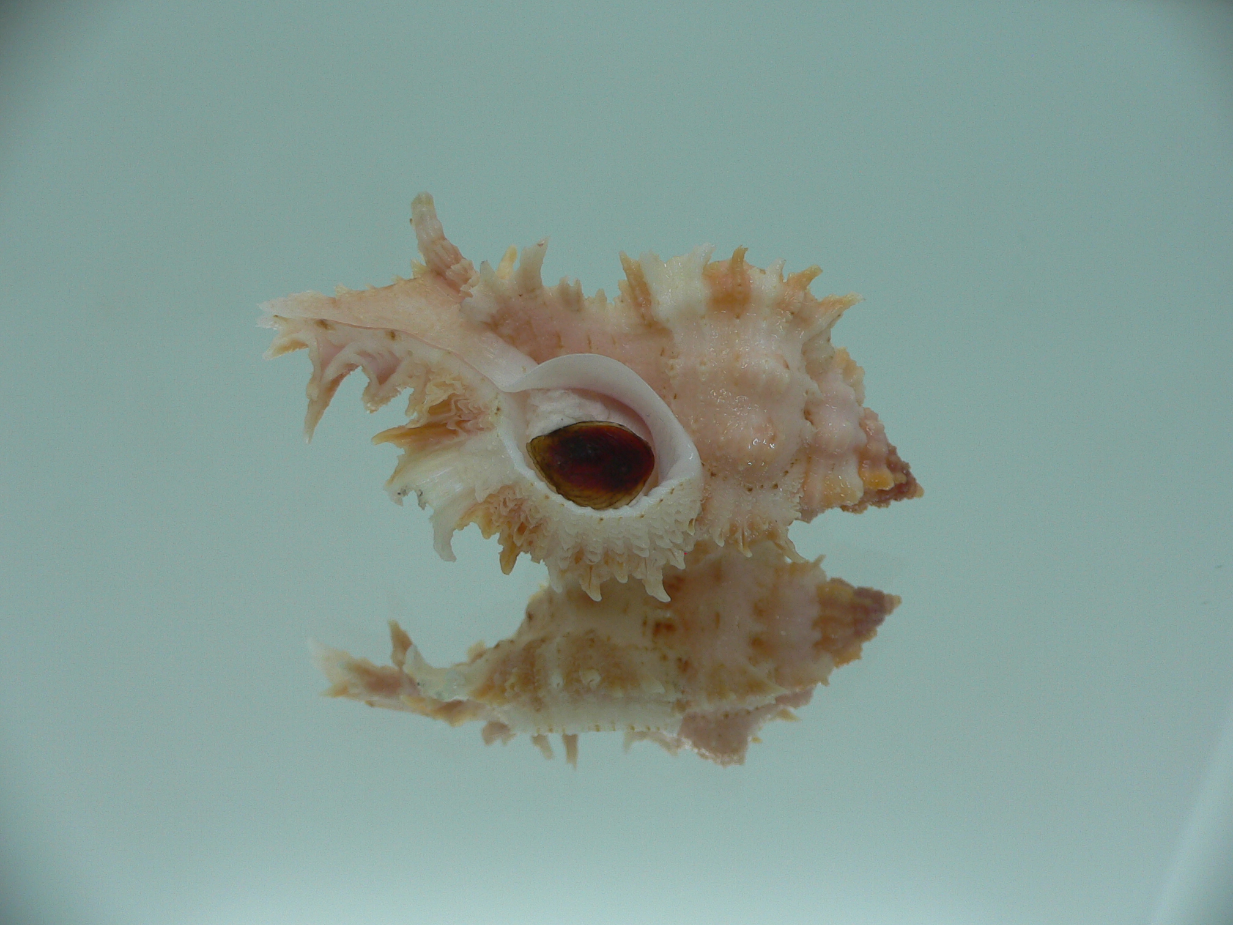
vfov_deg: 40.7
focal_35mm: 35
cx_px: 616
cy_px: 462
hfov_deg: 52.6
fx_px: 1247
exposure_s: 1/60
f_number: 2.8
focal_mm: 4.6
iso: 80
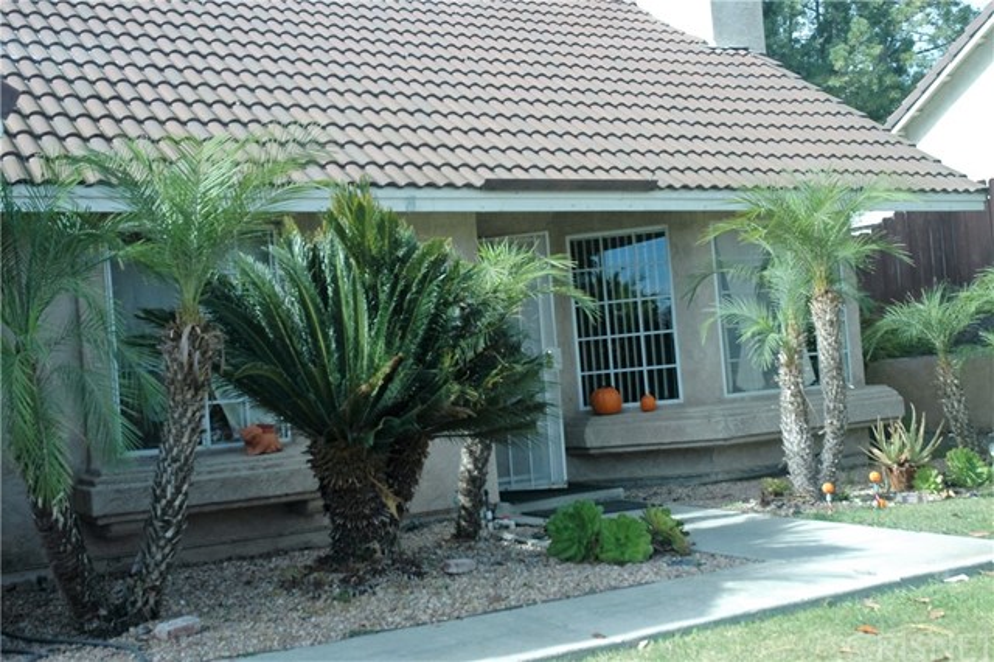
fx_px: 1283
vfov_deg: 28.9
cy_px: 331
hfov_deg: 42.3
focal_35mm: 46
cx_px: 497
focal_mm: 31
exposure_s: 1/250
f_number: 8
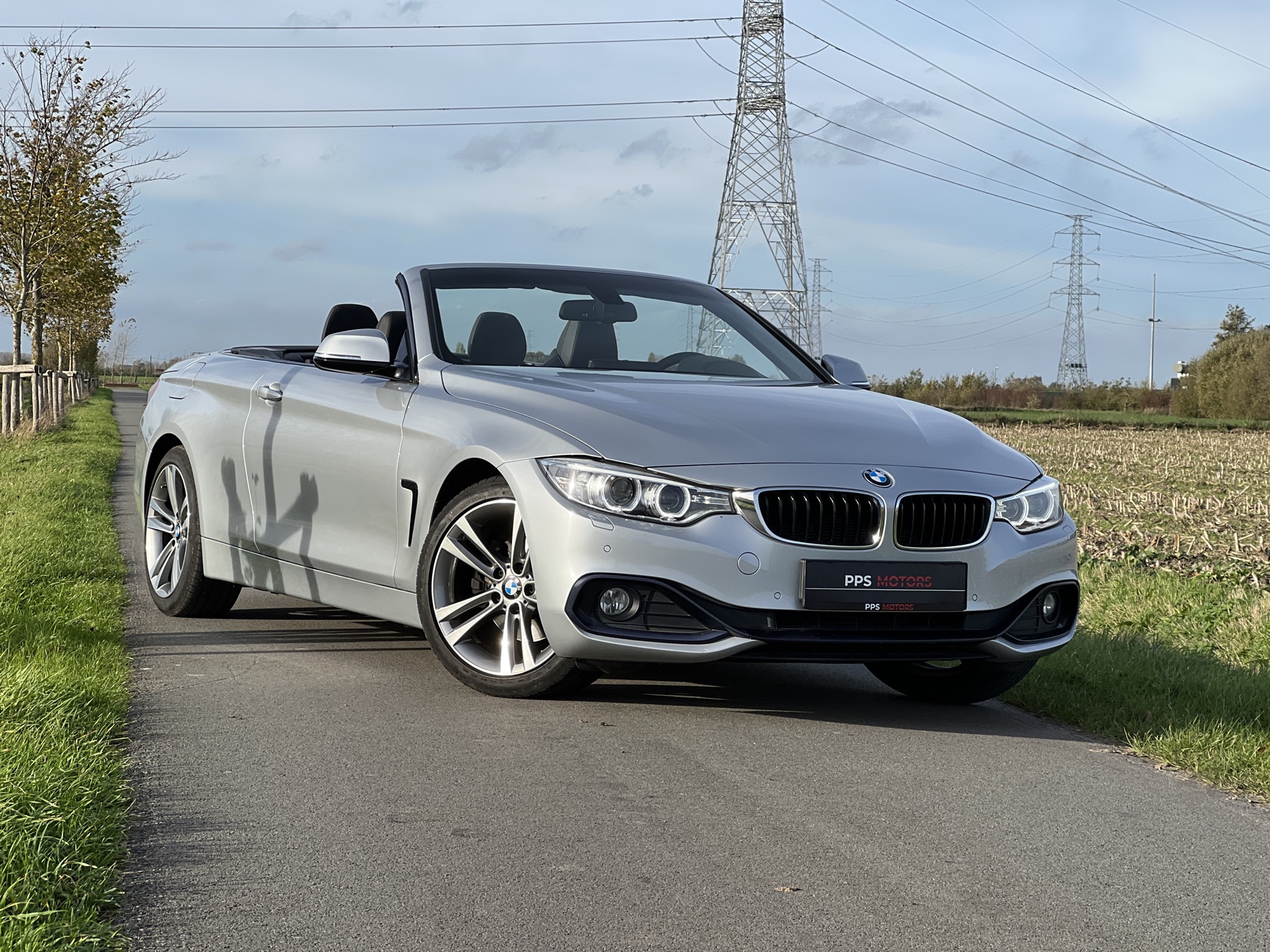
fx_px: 2825
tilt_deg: -0.6
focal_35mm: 77
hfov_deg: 25.3
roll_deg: -1.6
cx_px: 635
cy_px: 476
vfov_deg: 19.1
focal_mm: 9
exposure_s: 1/558
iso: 32
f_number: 2.8
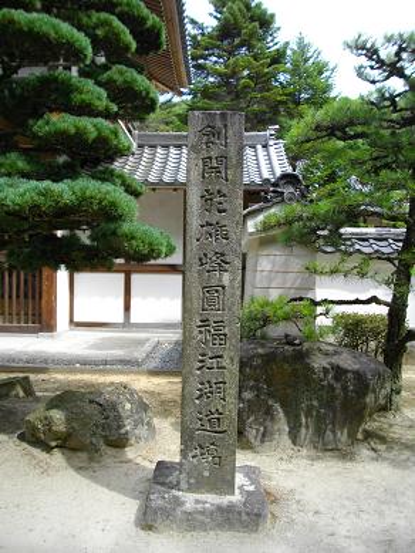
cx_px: 208
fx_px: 511
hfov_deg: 44.2
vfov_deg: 56.8
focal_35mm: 32
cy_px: 276
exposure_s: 1/320
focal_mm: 5.7
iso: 100
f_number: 2.9
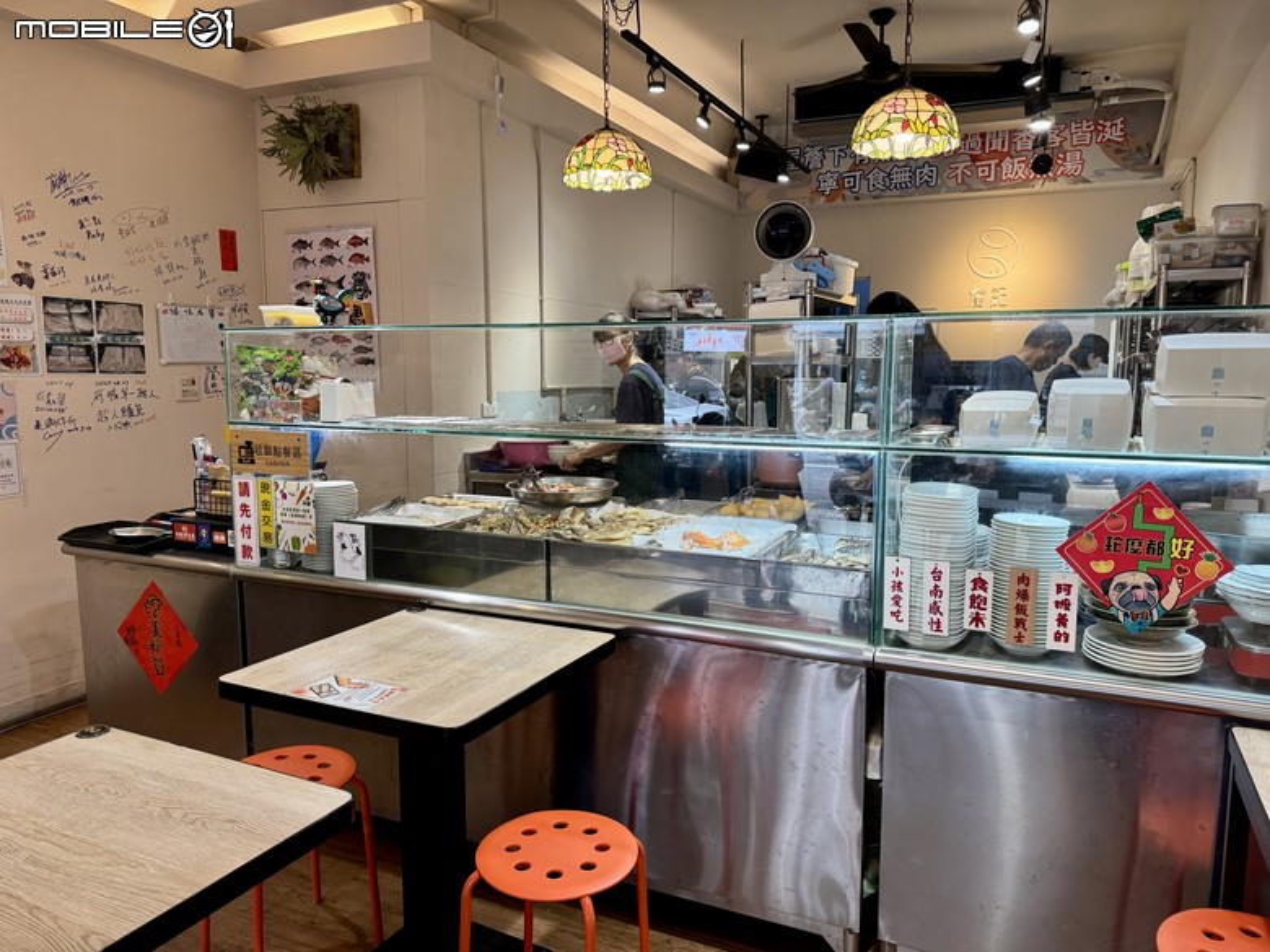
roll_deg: +0.7
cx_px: 635
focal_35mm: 24
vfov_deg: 56.8
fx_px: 881
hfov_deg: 71.6
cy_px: 476
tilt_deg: -5.7
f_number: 1.78
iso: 160
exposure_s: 1/120
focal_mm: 6.76
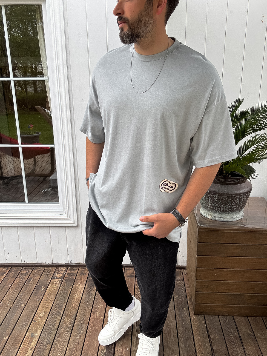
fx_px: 319
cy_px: 175
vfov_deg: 58.3
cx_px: 130
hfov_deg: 45.4
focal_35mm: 31
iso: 20
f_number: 1.9
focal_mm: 2.69
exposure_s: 1/120
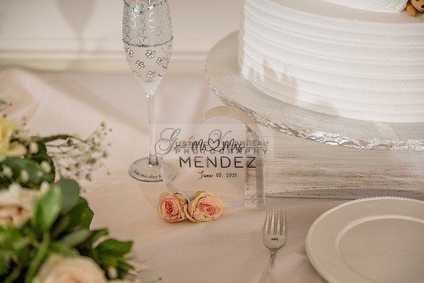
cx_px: 212
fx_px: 825
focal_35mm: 70
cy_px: 142
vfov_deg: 19.5
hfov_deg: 28.8
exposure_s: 1/200
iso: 400
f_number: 3.5
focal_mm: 70
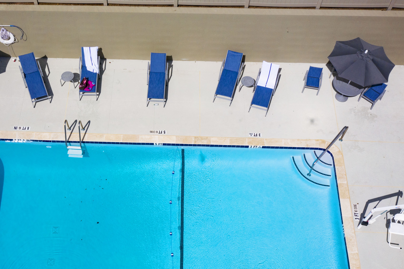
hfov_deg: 43.2
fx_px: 505
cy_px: 197
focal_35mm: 45
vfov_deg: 29.4
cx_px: 146
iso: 100
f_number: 8
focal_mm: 10.26
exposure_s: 1/1000
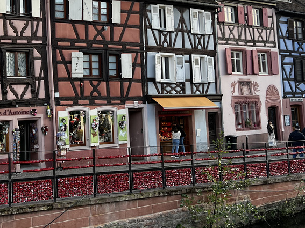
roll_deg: +2.0
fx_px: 484
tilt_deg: +5.5
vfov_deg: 26.2
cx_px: 64
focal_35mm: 55
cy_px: 52
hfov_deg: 34.0
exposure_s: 1/333
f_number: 1.5
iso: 50
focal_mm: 5.7
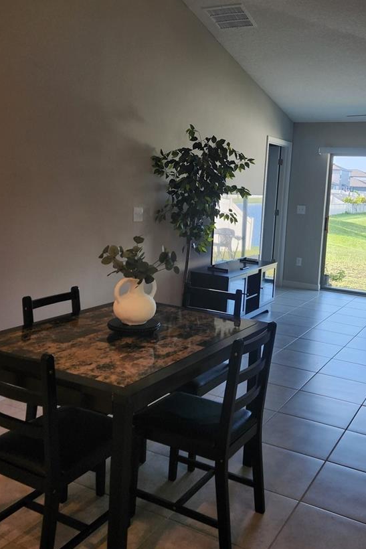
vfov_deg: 54.3
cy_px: 241
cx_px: 209
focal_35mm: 35
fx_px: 533
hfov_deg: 37.8
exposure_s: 1/120
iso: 32
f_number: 1.8
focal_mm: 5.4
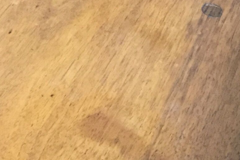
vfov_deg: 10.7
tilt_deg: -44.2
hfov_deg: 16.0
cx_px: 146
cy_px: 110
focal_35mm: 128
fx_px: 853
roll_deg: -9.2
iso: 400
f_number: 2.2
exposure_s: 1/17
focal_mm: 4.15
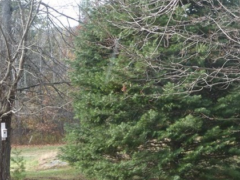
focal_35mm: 95
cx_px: 194
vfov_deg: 15.5
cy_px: 113
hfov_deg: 20.4
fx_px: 659
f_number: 3.9
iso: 100
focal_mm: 6.9
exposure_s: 1/80
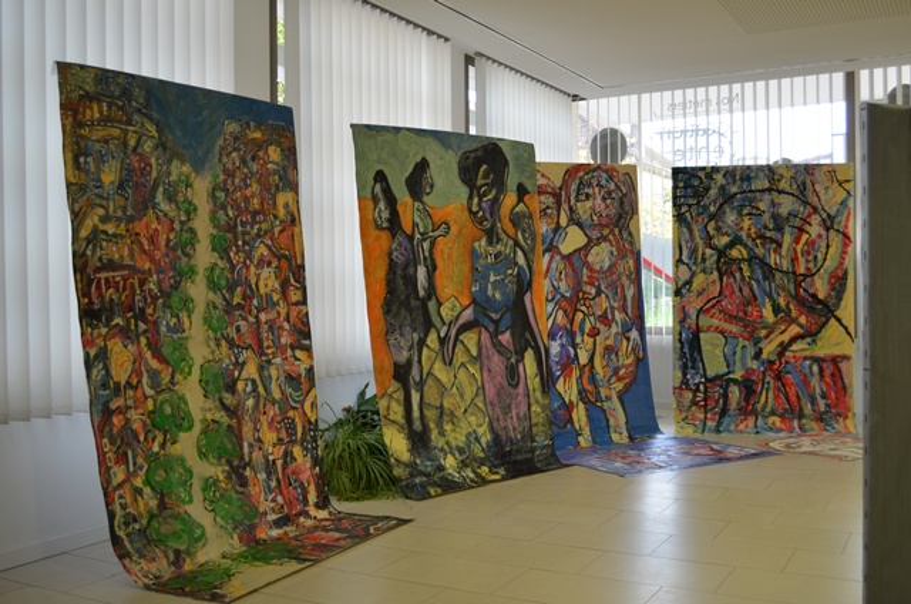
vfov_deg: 36.7
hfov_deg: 53.2
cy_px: 302
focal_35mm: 36
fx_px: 909
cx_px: 456
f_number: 4
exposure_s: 1/60
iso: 450
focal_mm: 24
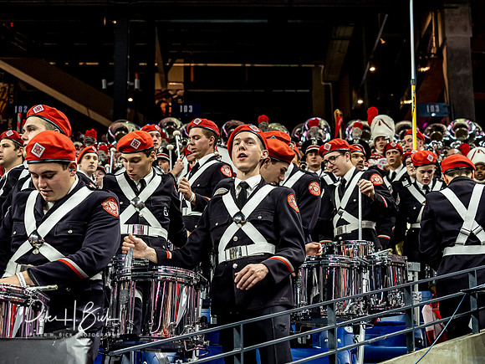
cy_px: 182
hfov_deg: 24.4
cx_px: 242
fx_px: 1121
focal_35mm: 80
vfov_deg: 18.4
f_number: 3.5
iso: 2000
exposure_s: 1/320
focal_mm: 40
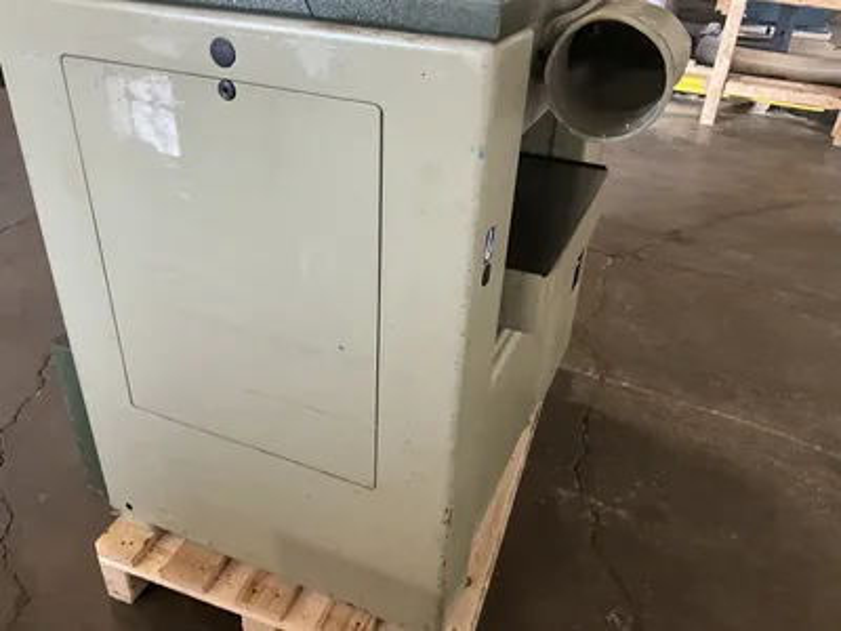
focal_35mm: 29
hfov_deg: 61.7
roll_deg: -3.8
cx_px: 420
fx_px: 705
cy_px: 316
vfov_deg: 48.2
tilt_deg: -31.2
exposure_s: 1/60
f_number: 1.8
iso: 200
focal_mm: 3
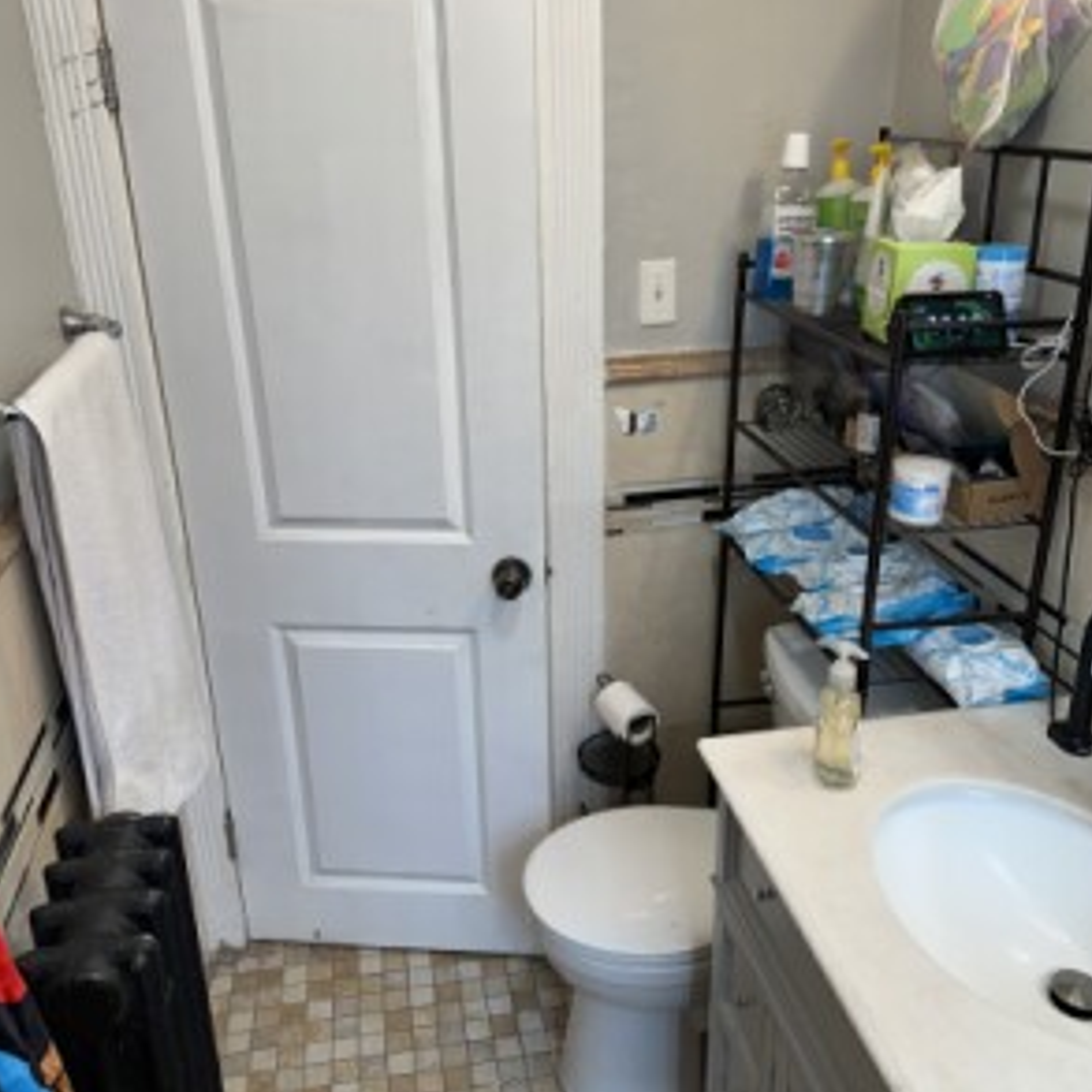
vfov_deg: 55.5
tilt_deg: -21.1
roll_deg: +2.0
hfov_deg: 55.6
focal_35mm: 29
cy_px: 496
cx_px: 544
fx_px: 1035
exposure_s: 1/120
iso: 125
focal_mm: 6.86
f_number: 1.78
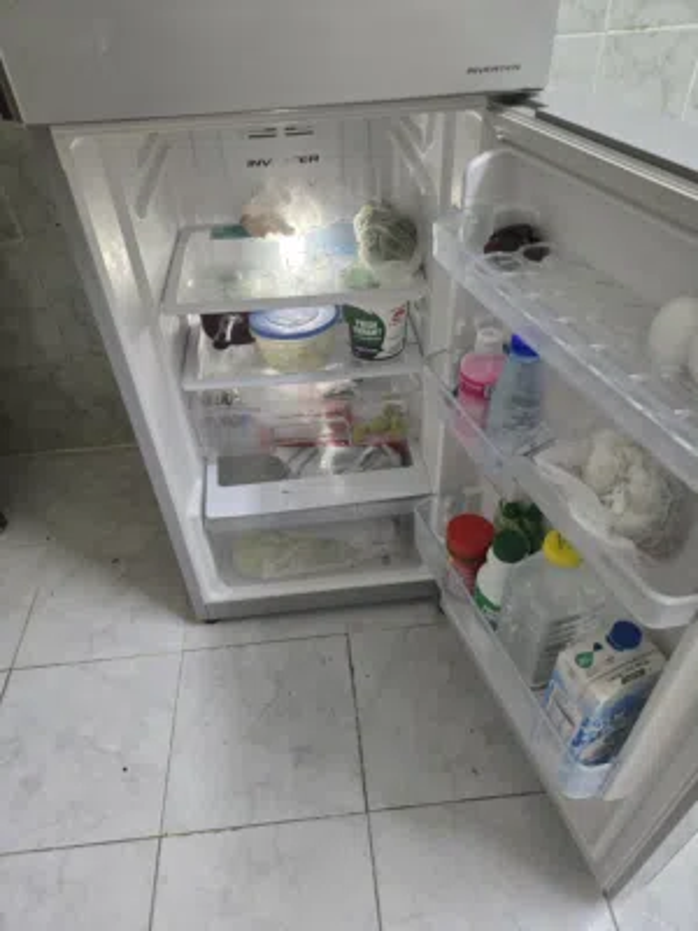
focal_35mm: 23
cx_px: 349
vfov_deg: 73.9
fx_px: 618
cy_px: 466
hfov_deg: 58.9
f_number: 1.7
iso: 320
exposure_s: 1/33.3
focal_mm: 6.3
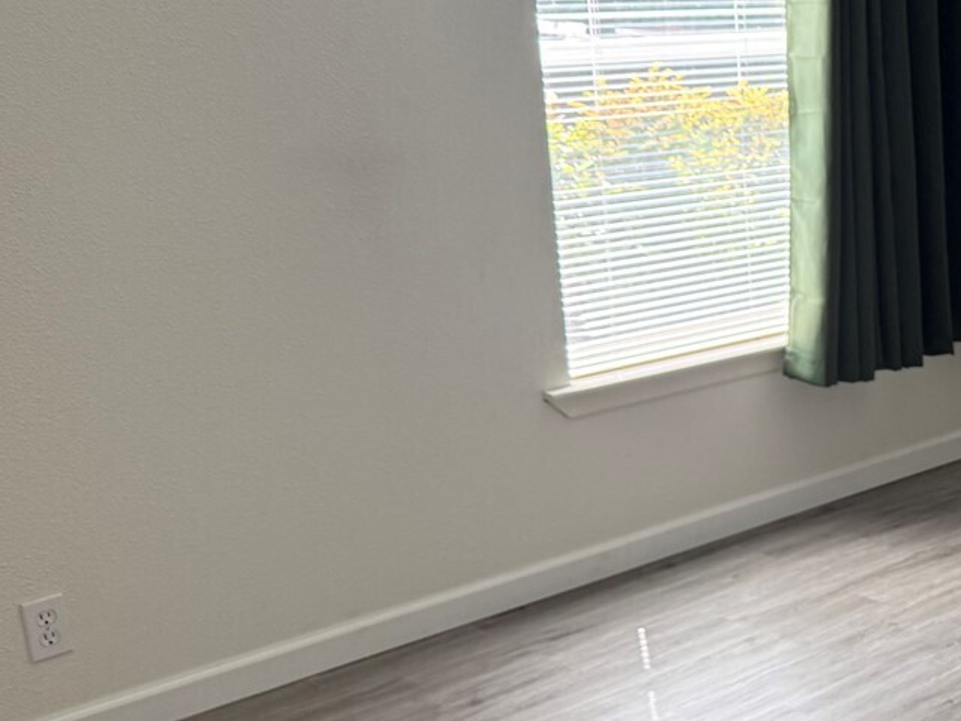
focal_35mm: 60
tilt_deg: -15.5
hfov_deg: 28.9
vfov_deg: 24.4
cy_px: 421
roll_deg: -1.3
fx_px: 1666
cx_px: 1081
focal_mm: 6.76
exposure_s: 1/132
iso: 200
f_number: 1.78
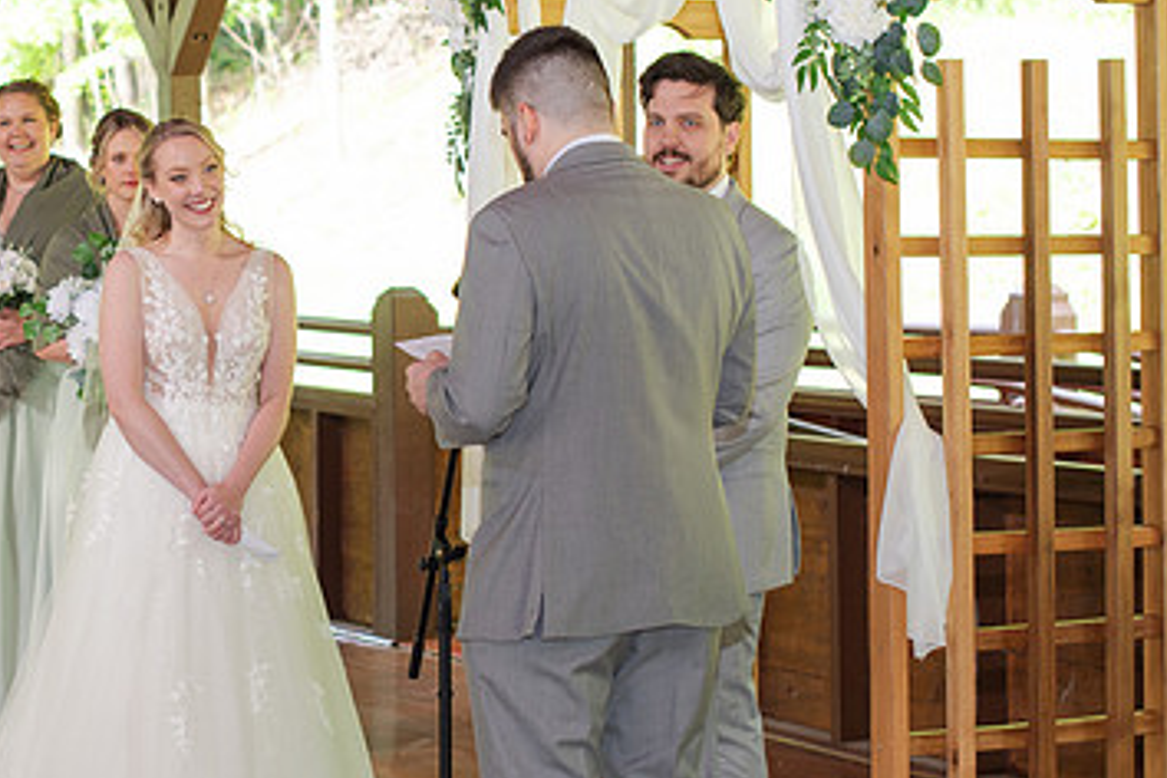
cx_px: 95
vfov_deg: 13.0
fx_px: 3403
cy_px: 363
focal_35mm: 105
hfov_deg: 19.1
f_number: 3.5
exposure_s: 1/200
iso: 280
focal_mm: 50
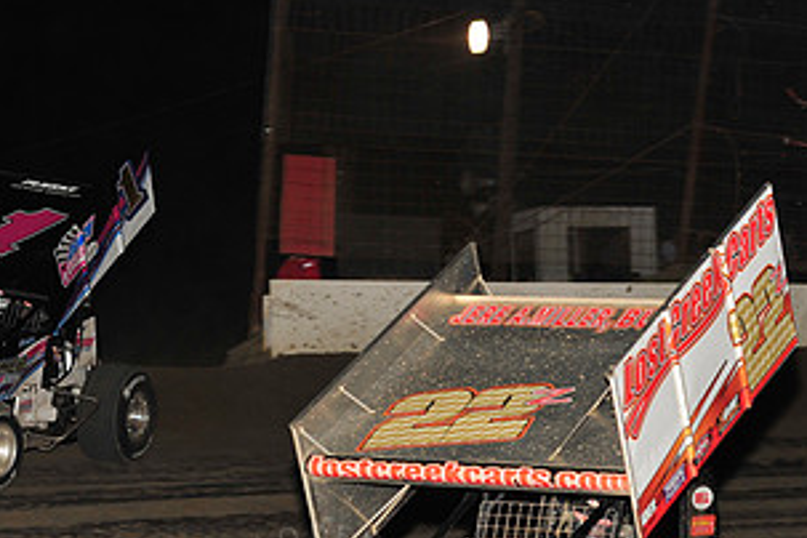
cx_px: 317
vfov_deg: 8.9
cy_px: 439
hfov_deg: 13.4
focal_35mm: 153
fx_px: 3429
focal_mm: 80
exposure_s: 1/320
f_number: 6.3
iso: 800
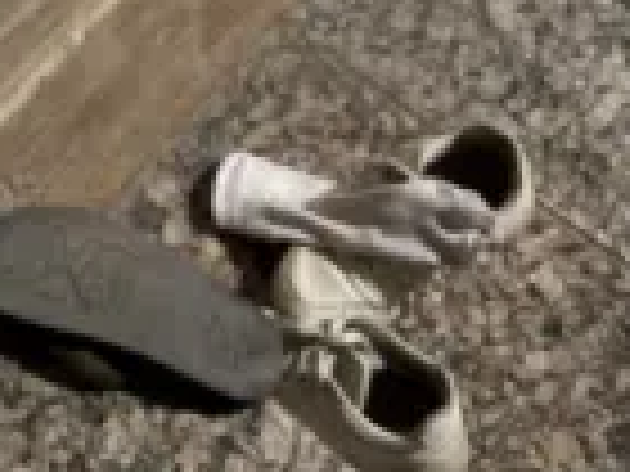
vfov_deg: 11.9
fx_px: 1802
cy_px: -681
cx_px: -256
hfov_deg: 18.1
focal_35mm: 99
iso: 50
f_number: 1.6
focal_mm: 5.1
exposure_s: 1/15152
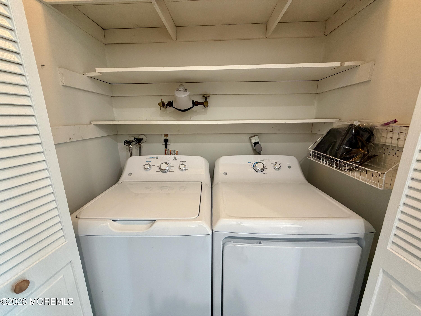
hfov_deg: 102.1
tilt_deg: -13.8
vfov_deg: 85.7
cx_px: 210
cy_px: 158
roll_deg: +0.9
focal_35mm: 14
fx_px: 170
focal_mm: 2.22
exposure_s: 1/60
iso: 160
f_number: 2.2
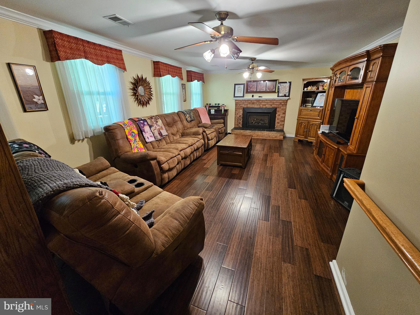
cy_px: 158
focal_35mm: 13
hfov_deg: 106.2
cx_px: 210
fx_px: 158
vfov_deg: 89.9
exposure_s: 1/24
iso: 640
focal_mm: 2.2
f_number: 2.2
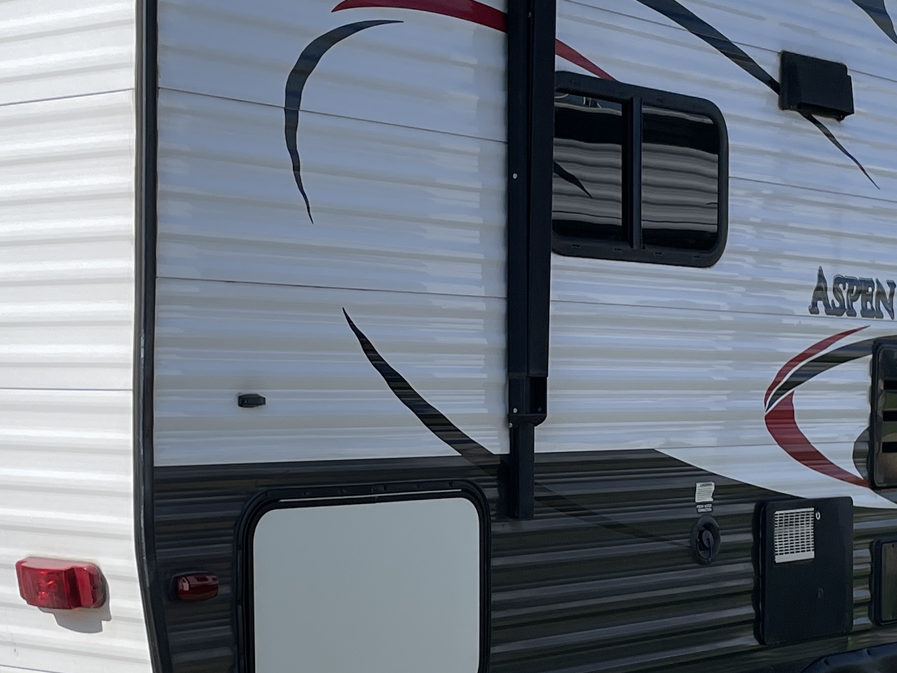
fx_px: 2021
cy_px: 435
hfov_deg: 25.0
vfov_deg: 18.9
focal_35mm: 78
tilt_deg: -0.5
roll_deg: +0.5
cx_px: 470
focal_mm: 4.2
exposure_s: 1/4464
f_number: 1.6
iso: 32
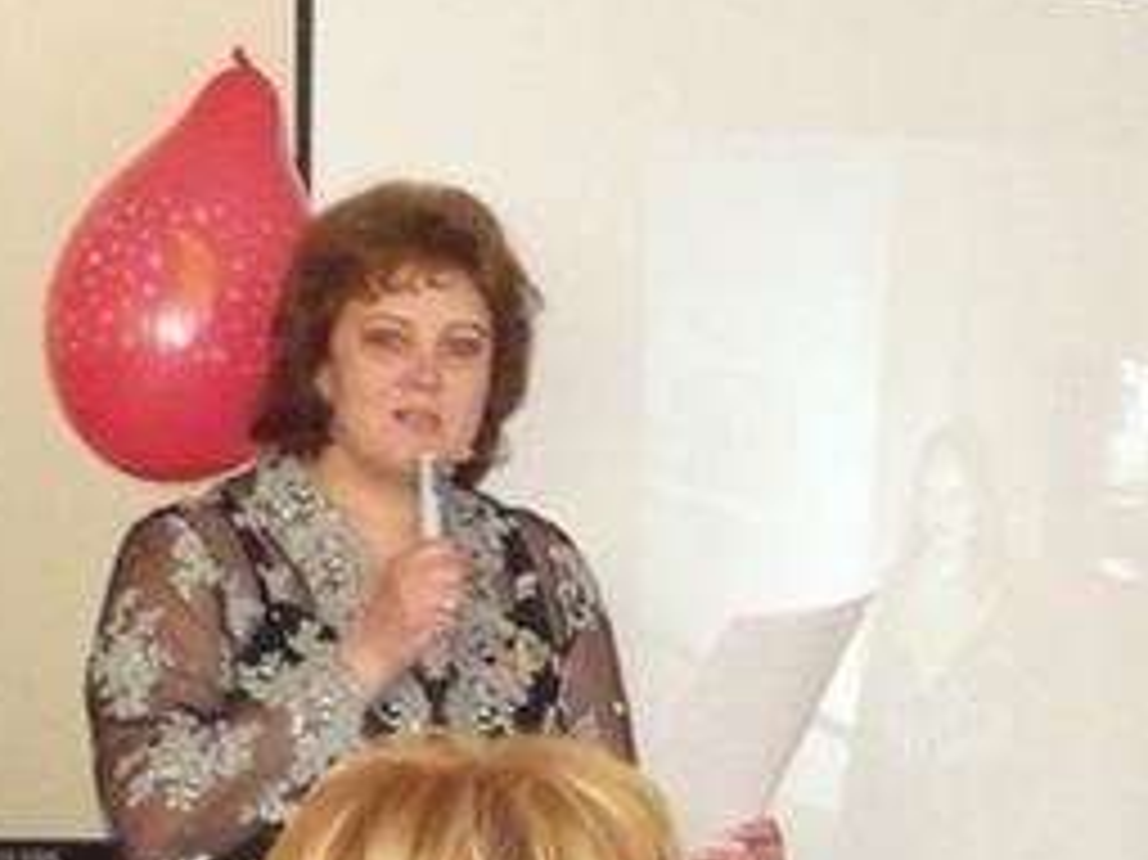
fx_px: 6298
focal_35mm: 190
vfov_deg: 7.8
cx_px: 54
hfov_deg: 10.3
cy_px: 910
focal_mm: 9.1
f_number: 3.4
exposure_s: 1/40
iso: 640
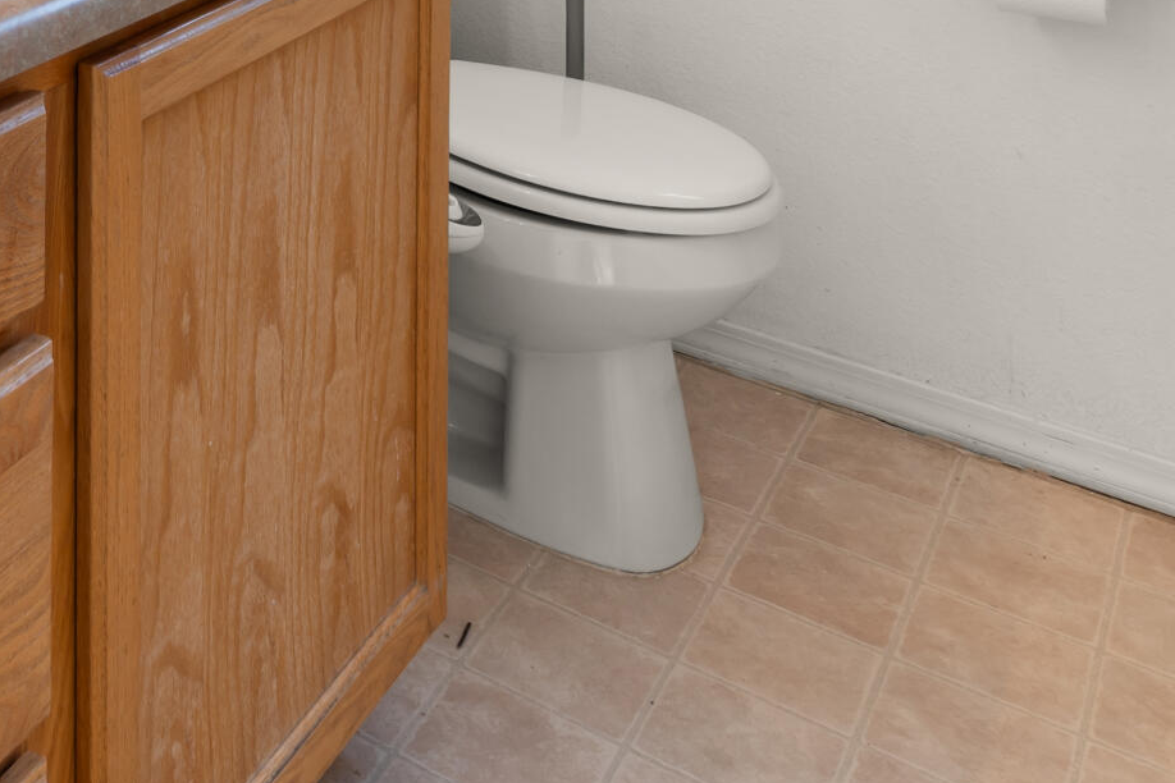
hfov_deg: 34.1
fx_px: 1599
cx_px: -161
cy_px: -459
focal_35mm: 49
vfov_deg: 21.8
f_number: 8
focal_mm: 10
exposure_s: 1/1.67
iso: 100
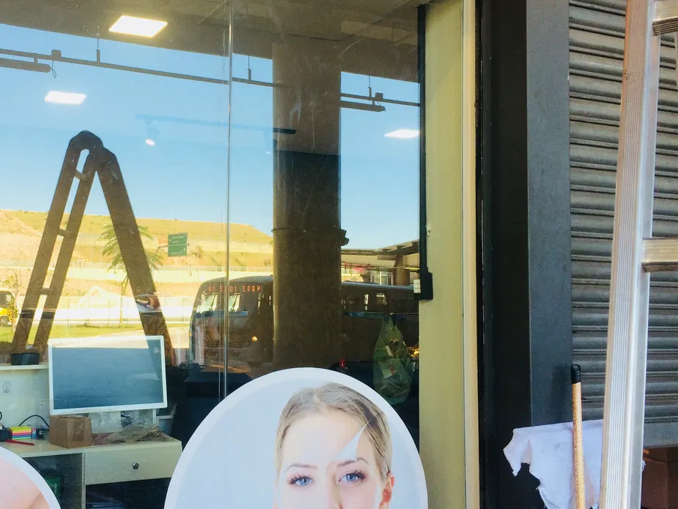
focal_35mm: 41
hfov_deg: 44.7
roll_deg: -2.8
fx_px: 803
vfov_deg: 35.1
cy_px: 264
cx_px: 199
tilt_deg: +0.6
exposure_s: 1/120
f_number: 2.2
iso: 40
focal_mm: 4.15
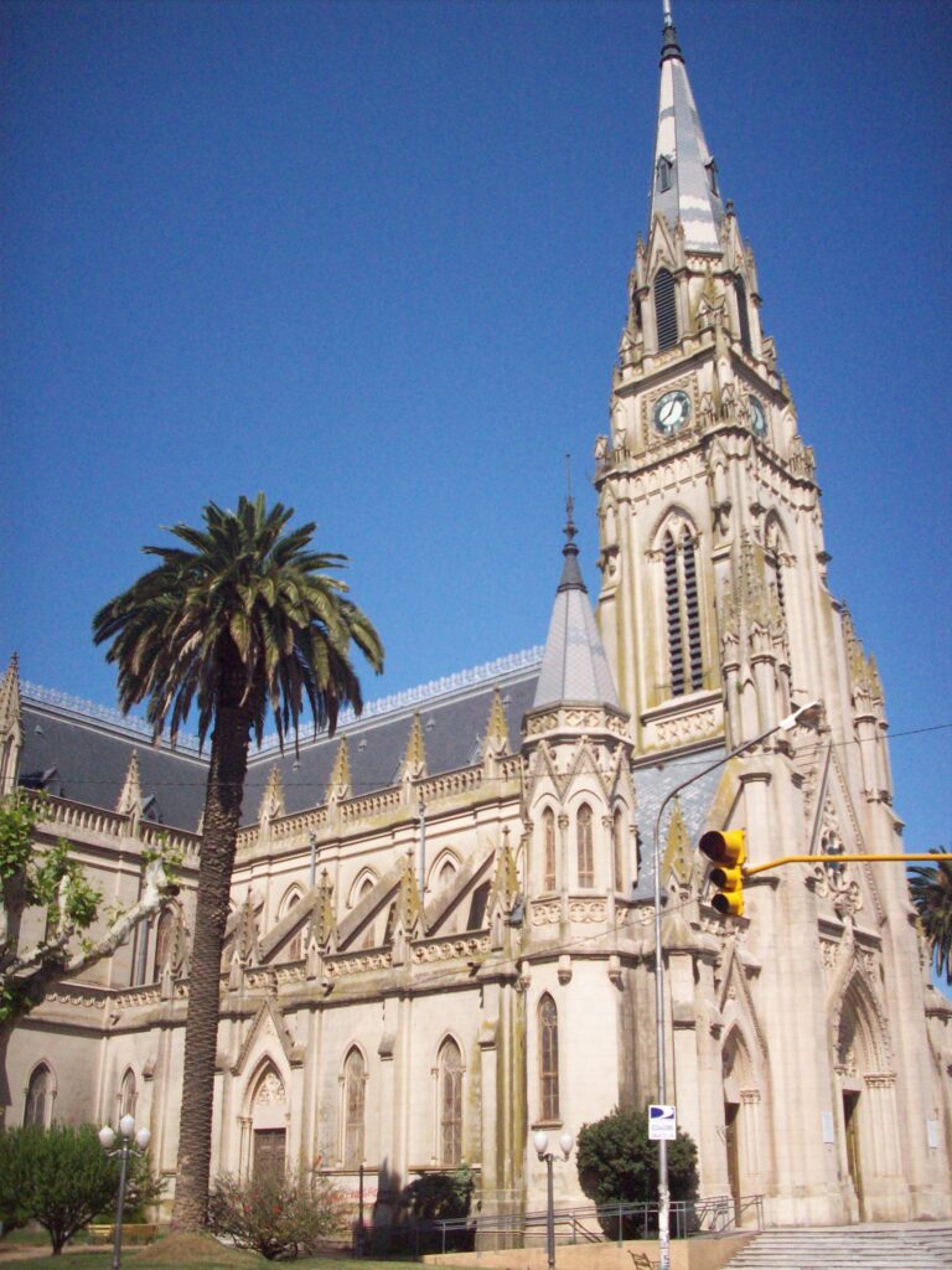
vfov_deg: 50.1
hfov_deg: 38.7
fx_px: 1357
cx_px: 476
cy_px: 635
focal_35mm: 37
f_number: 5.6
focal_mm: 6.2
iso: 200
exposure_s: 1/835
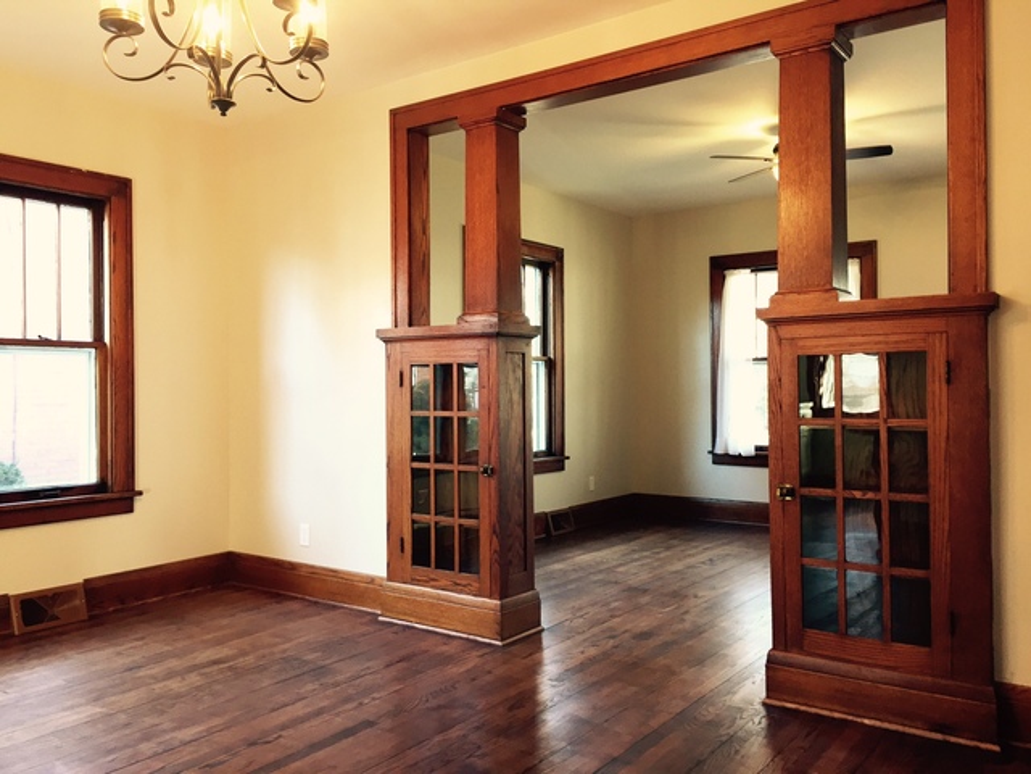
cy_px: 387
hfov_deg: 61.7
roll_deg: +0.1
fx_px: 864
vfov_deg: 48.2
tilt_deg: -1.5
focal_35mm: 29
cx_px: 516
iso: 80
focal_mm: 4.15
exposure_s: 1/30
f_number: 2.2
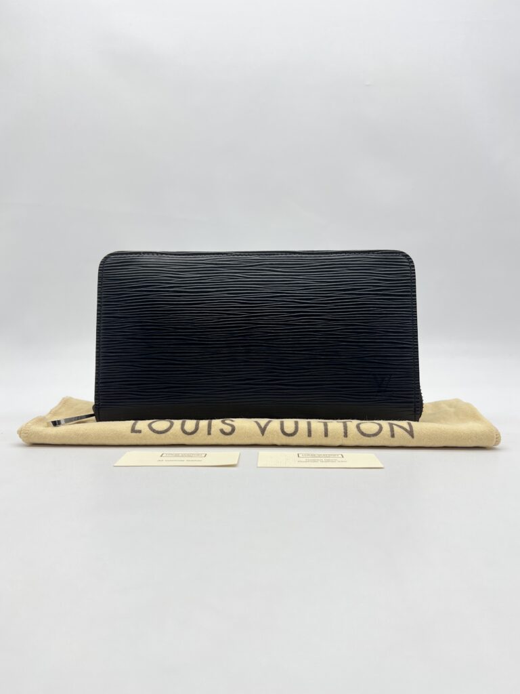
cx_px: 260
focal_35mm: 26
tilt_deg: -3.6
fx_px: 521
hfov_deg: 53.1
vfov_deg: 67.3
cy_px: 347
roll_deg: -0.4
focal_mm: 5.7
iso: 32
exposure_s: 1/144
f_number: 1.5
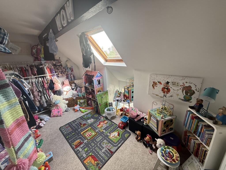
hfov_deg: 102.1
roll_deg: +3.6
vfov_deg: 85.7
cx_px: 113
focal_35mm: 14
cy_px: 85
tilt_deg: -15.3
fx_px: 91
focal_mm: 2.22
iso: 80
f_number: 2.2
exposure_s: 1/99
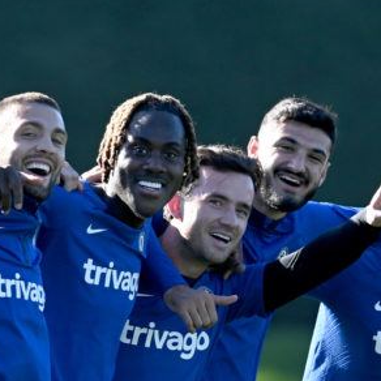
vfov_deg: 1.3
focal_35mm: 1327
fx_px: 16524
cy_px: 462
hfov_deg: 1.3
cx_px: 227
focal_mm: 400
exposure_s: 1/1250
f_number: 4.5
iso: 500
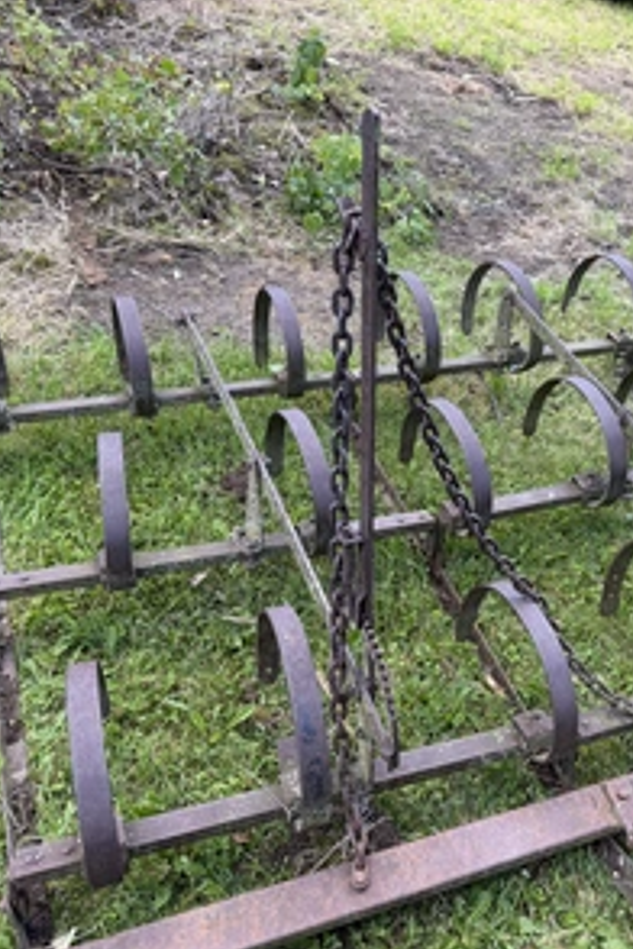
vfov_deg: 55.8
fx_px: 897
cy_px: 481
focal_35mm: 34
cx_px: 446
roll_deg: -7.1
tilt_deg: -36.2
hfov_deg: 38.2
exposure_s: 1/456
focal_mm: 6.76
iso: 100
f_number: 1.78
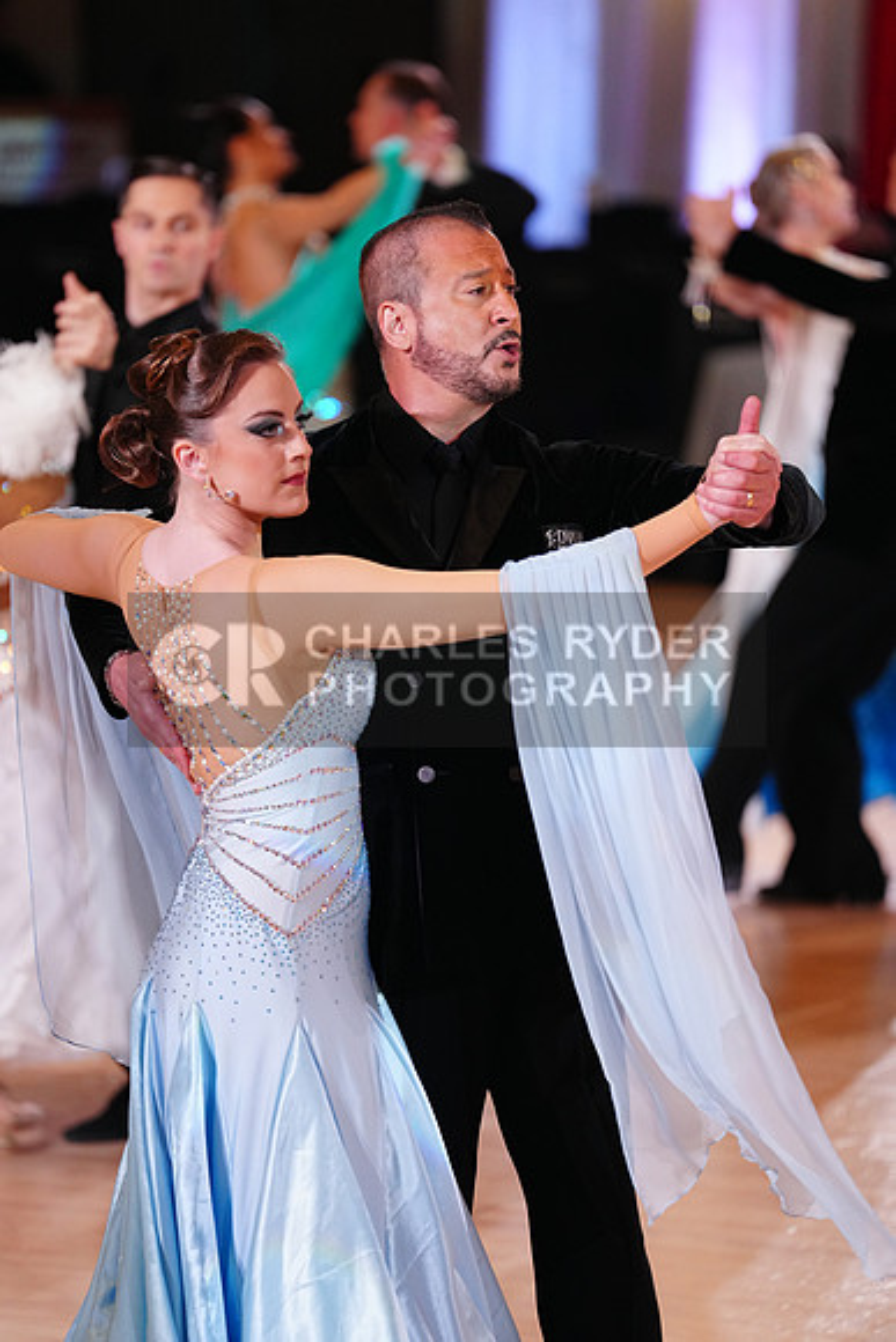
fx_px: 7462
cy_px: 671
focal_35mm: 200
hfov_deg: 6.9
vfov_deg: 10.3
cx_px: 448
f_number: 2.8
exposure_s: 1/640
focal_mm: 200
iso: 2500
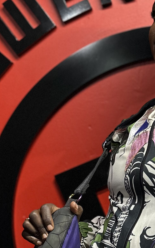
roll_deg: +0.2
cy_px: 147
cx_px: 143
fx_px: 446
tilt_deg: -2.6
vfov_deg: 31.0
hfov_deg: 19.3
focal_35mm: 66
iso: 400
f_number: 1.78
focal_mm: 6.86
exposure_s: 1/50
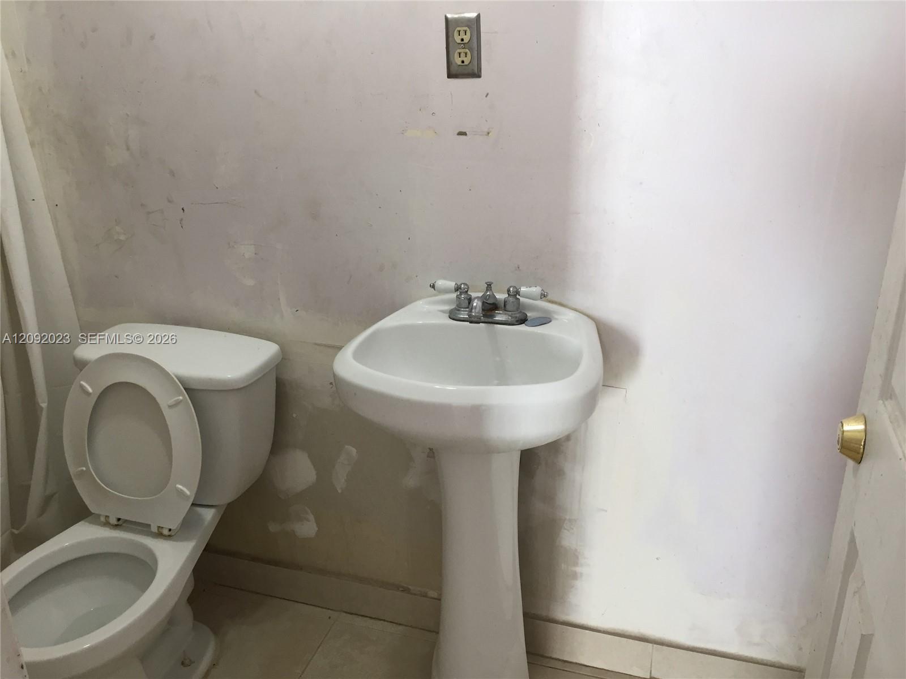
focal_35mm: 29
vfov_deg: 48.2
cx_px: 453
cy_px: 340
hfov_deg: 61.7
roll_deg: +1.2
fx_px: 759
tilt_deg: -21.4
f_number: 2.2
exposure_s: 1/30
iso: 32
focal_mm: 4.15
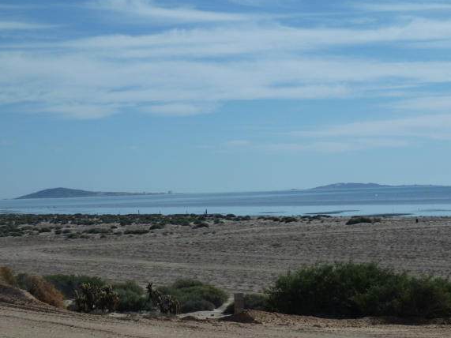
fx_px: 1211
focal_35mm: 93
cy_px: 162
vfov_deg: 15.9
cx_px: 227
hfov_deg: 21.1
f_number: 5.6
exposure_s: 1/800
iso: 80
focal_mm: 13.7
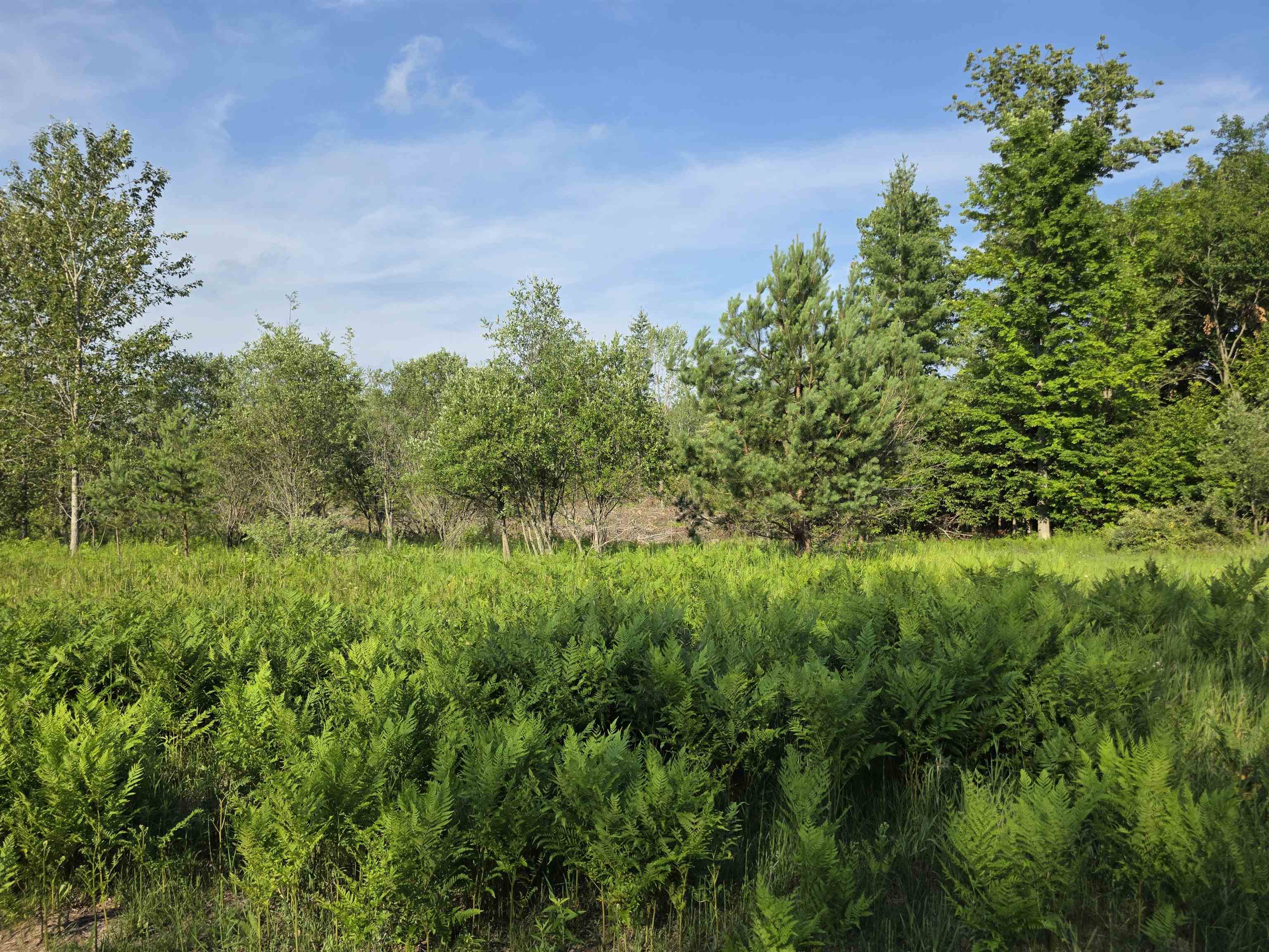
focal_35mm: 23
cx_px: 634
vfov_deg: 58.9
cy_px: 476
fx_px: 843
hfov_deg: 73.9
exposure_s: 1/4539
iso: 80
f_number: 1.7
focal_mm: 6.3
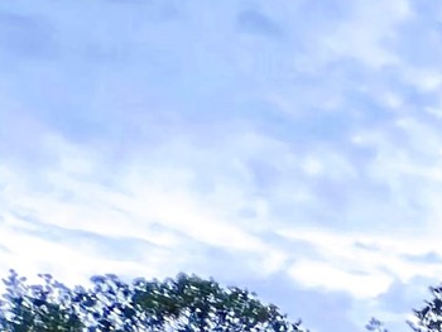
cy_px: 858
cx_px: 1282
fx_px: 971
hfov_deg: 12.0
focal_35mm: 76
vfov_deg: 13.0
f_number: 1.8
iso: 32
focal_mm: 1.57
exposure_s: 1/889
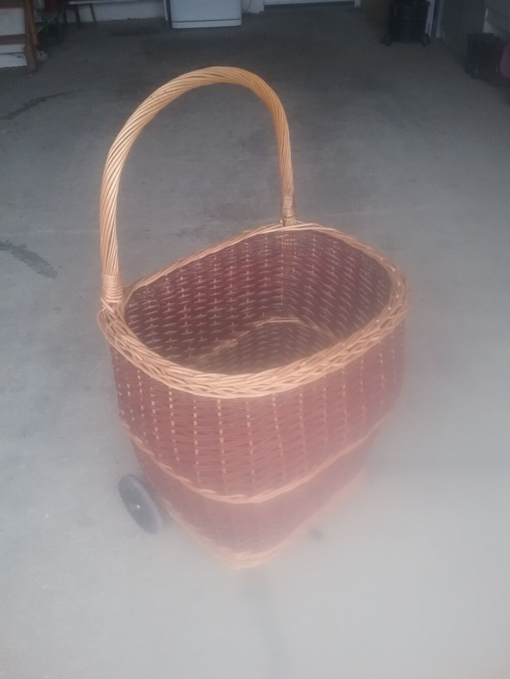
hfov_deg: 45.4
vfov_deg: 58.3
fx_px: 609
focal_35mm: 31
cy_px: 340
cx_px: 255
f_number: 2.2
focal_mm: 3.3
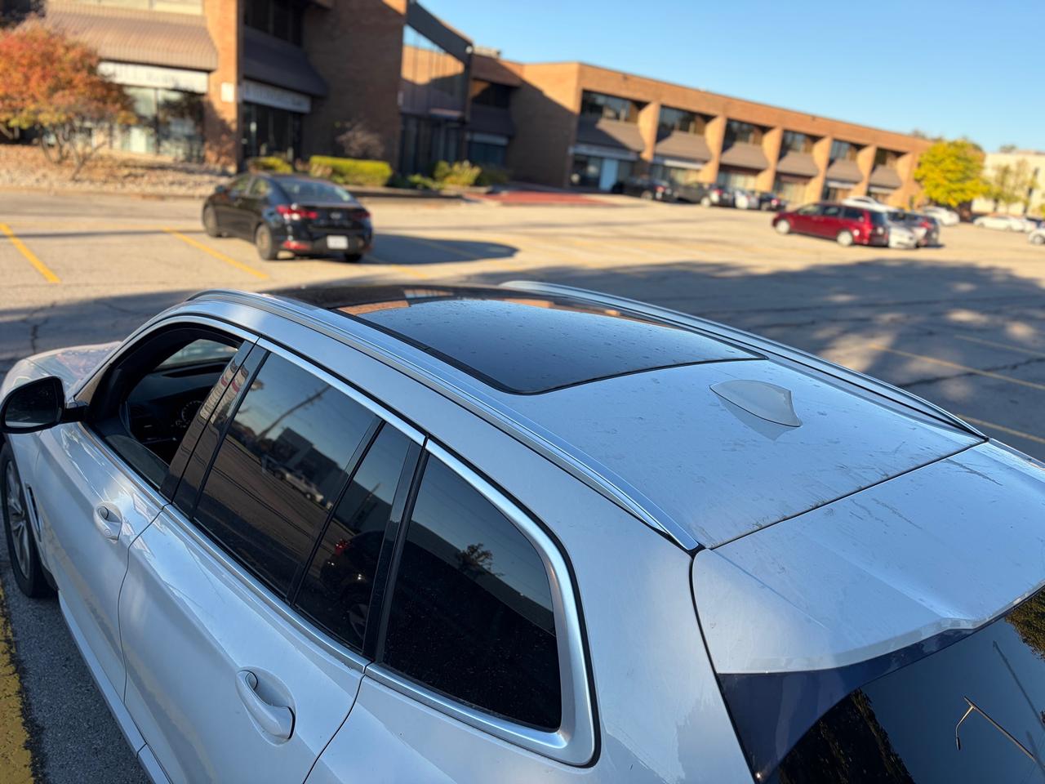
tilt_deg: -18.4
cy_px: 392
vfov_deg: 53.1
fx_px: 785
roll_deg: -5.2
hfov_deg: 67.3
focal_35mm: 26
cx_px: 522
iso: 50
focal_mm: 5.96
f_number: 1.6
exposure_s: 1/1117
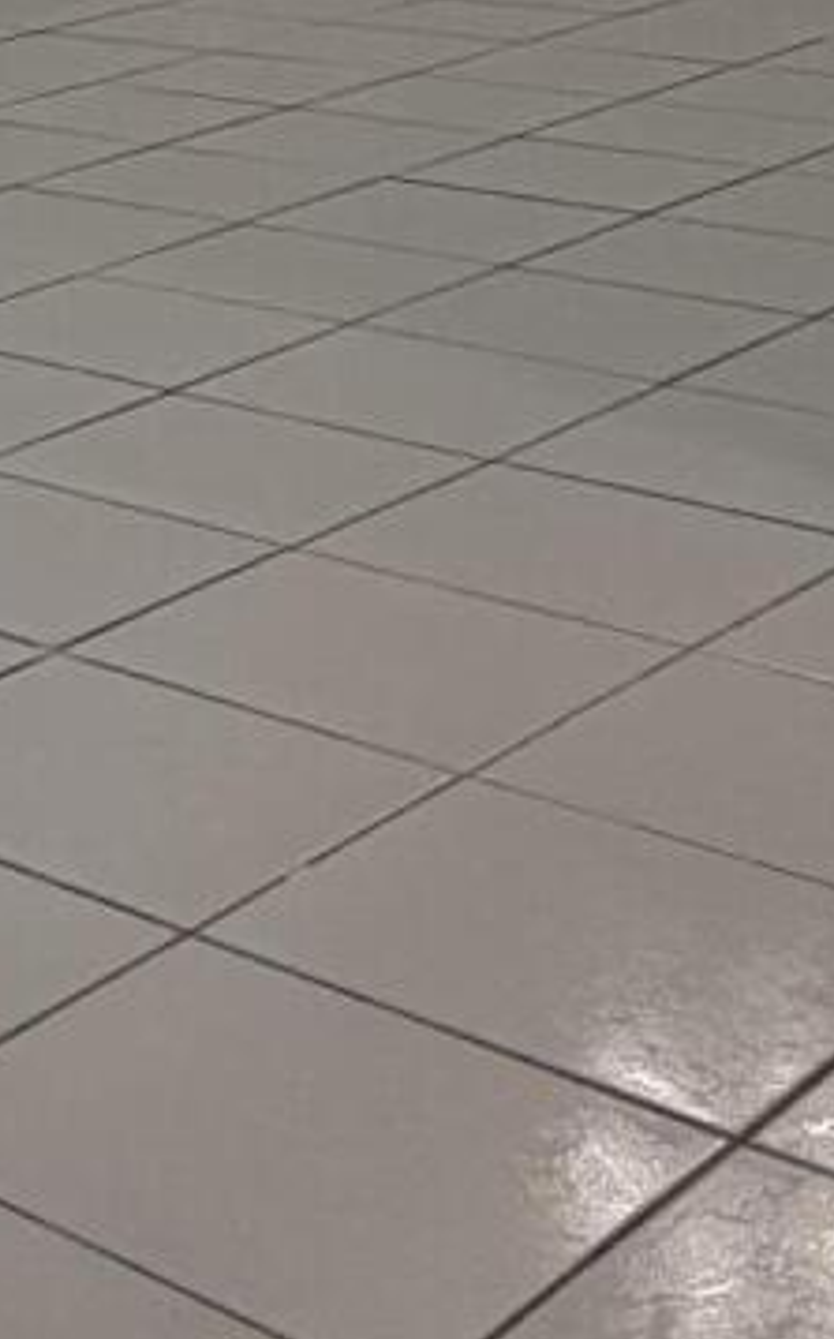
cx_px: -890
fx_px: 3026
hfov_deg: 13.3
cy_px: -367
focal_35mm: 83
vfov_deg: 22.5
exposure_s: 1/120
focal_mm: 2.22
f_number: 2.2
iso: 100
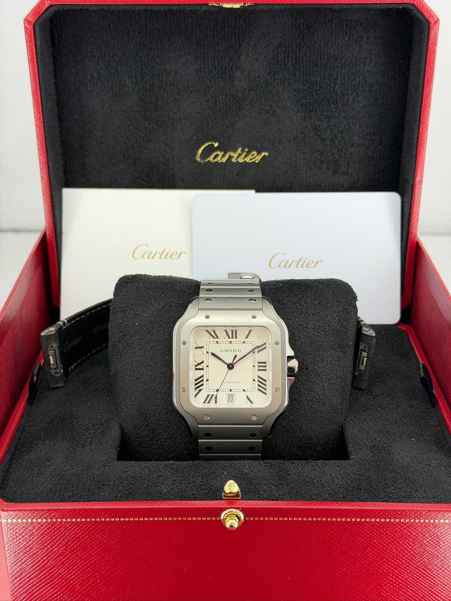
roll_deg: -0.3
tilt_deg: -27.0
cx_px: 226
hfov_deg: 30.3
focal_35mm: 48
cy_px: 300
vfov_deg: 39.7
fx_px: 834
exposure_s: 1/126
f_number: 1.78
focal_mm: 6.76
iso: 50
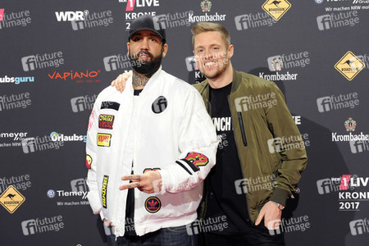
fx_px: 533
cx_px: 184
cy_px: 123
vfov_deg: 26.0
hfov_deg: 38.2
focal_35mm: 52
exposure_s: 1/200
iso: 2500
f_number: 6.3
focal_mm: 52
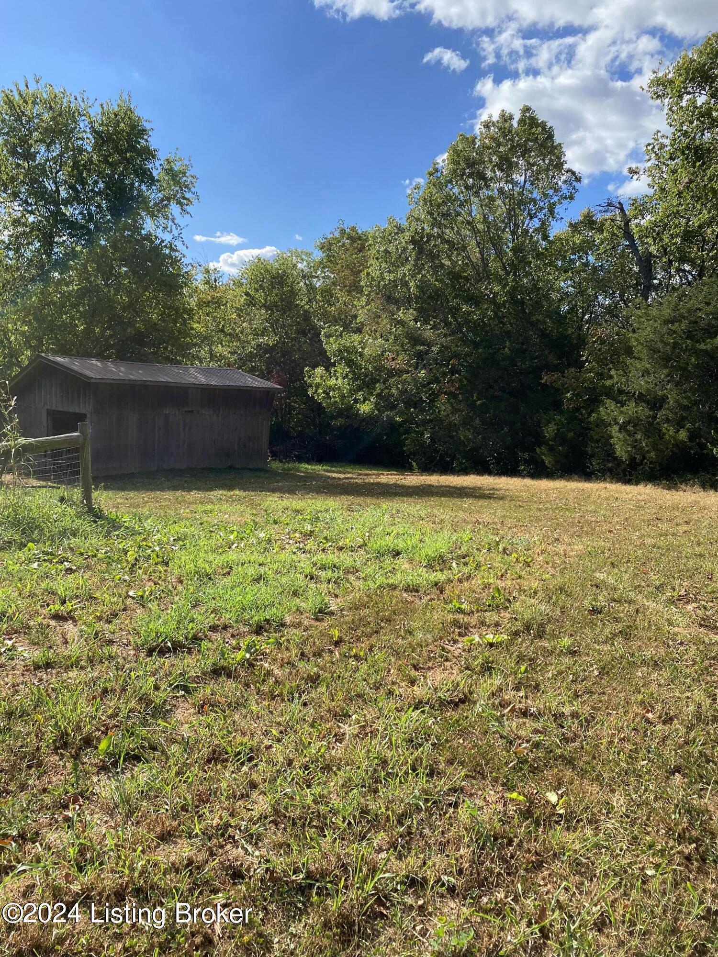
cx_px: 359
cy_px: 478
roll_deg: -4.0
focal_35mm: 26
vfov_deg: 67.3
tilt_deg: -8.1
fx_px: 719
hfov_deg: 53.1
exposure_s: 1/1701
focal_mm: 4.25
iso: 32
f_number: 1.8
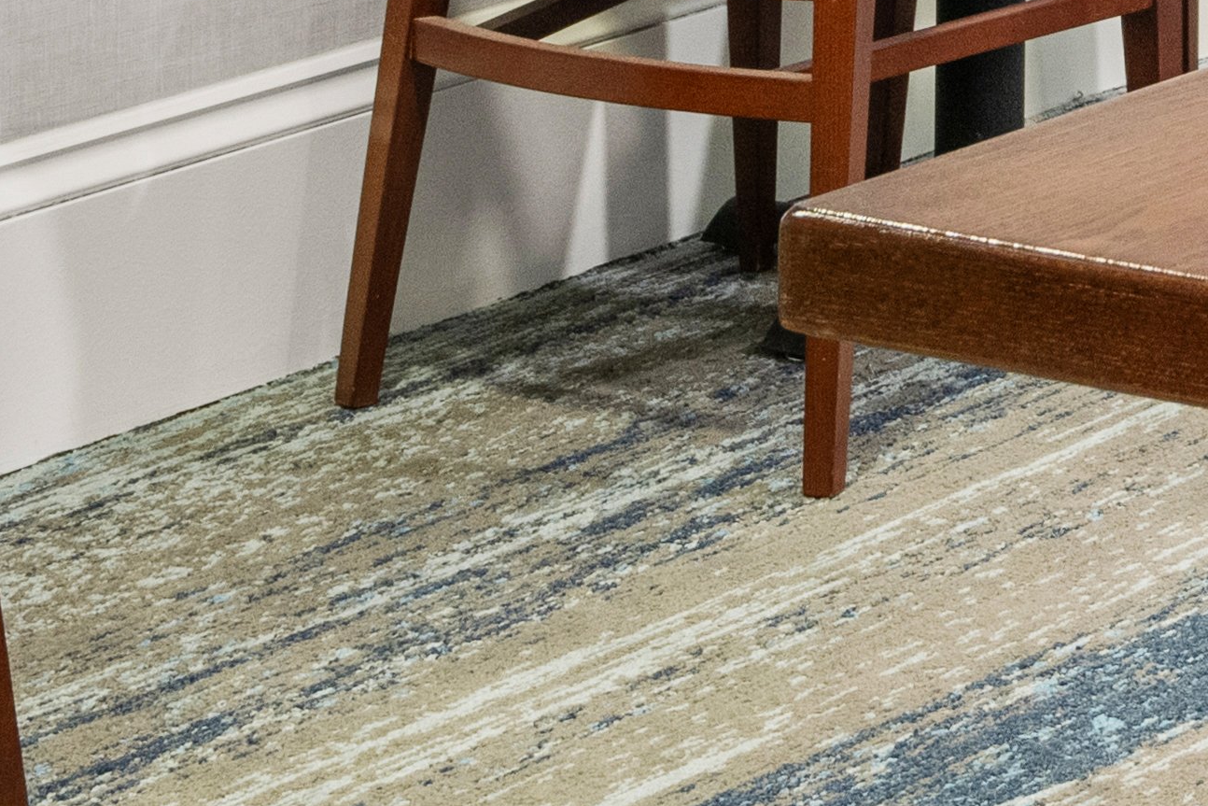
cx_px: 1671
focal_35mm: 185
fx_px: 6208
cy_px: -1254
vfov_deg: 6.9
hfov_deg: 10.8
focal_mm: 29
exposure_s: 1/2
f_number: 10
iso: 250
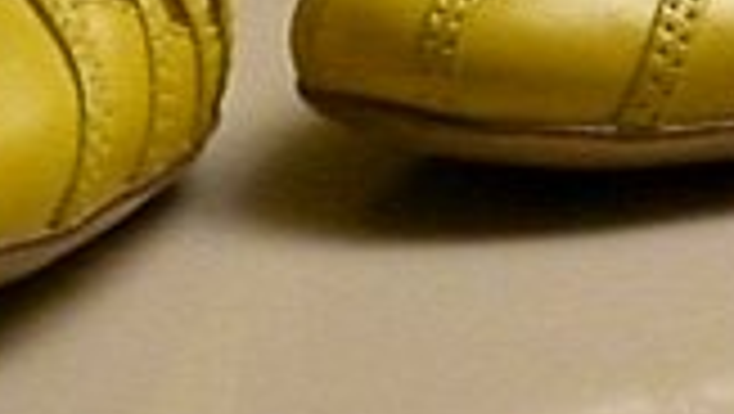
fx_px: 4519
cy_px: -457
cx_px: 522
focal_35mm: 232
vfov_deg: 5.1
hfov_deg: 9.3
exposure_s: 1/80
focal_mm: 10.4
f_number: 4
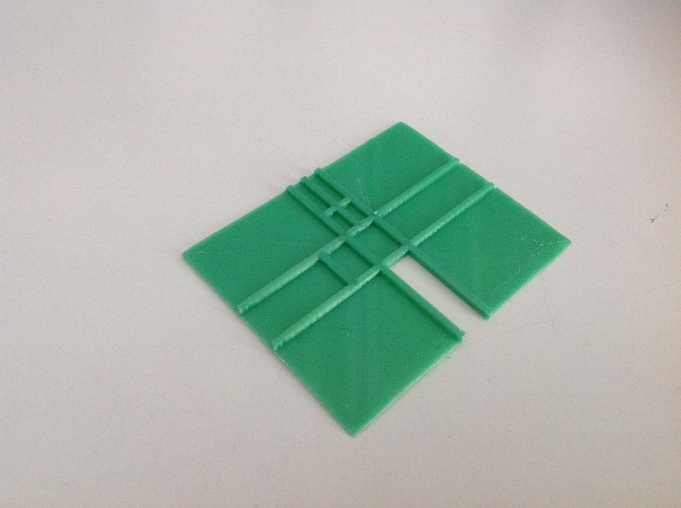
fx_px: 688
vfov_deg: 40.6
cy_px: 254
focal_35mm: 35
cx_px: 340
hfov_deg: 52.7
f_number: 2.4
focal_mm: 4.28
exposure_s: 1/15
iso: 250
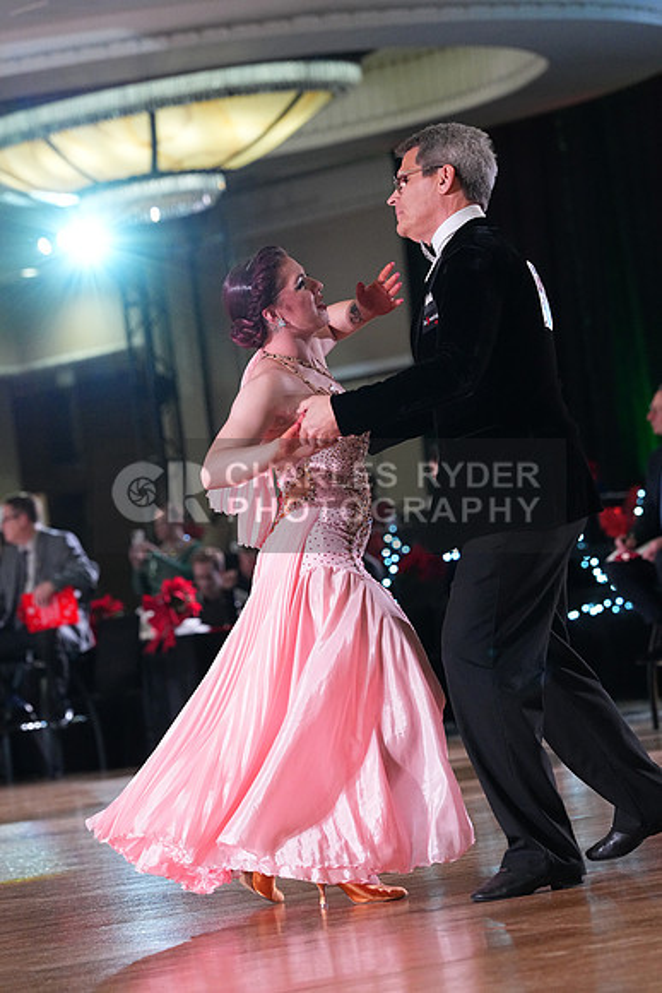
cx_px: 331
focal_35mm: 151
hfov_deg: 9.1
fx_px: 4162
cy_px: 496
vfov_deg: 13.6
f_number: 5
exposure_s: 1/400
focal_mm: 151
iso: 6400
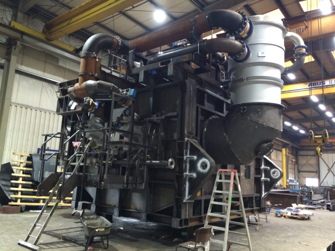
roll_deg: -2.9
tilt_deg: +8.5
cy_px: 126
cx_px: 168
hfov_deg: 61.7
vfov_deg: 48.2
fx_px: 281
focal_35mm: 29
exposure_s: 1/25
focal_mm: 4.15
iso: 320
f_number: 2.2
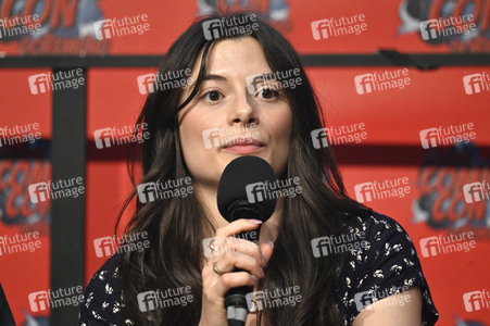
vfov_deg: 3.4
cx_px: 245
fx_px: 5440
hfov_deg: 5.2
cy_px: 163
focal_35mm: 400
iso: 2000
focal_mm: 400
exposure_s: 1/500
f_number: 5
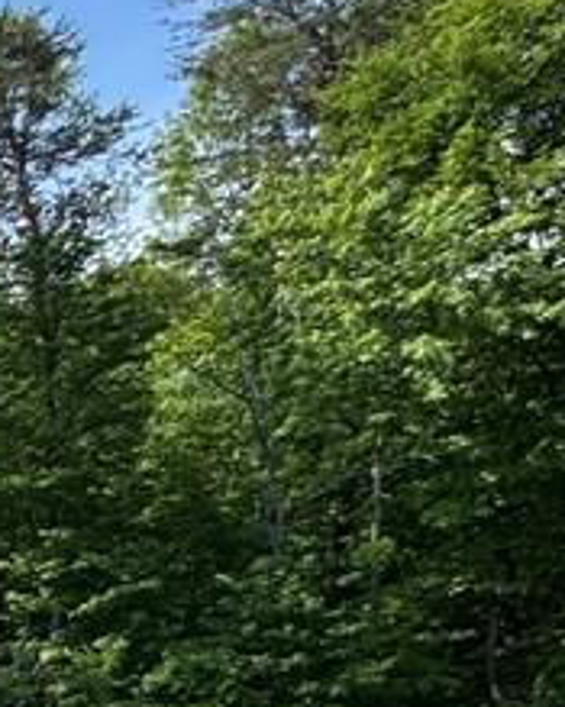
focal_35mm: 64
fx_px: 1339
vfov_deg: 26.2
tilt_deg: -5.8
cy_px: 859
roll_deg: +5.5
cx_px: -920
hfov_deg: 13.5
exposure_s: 1/533
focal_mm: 2.22
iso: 40
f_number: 2.2
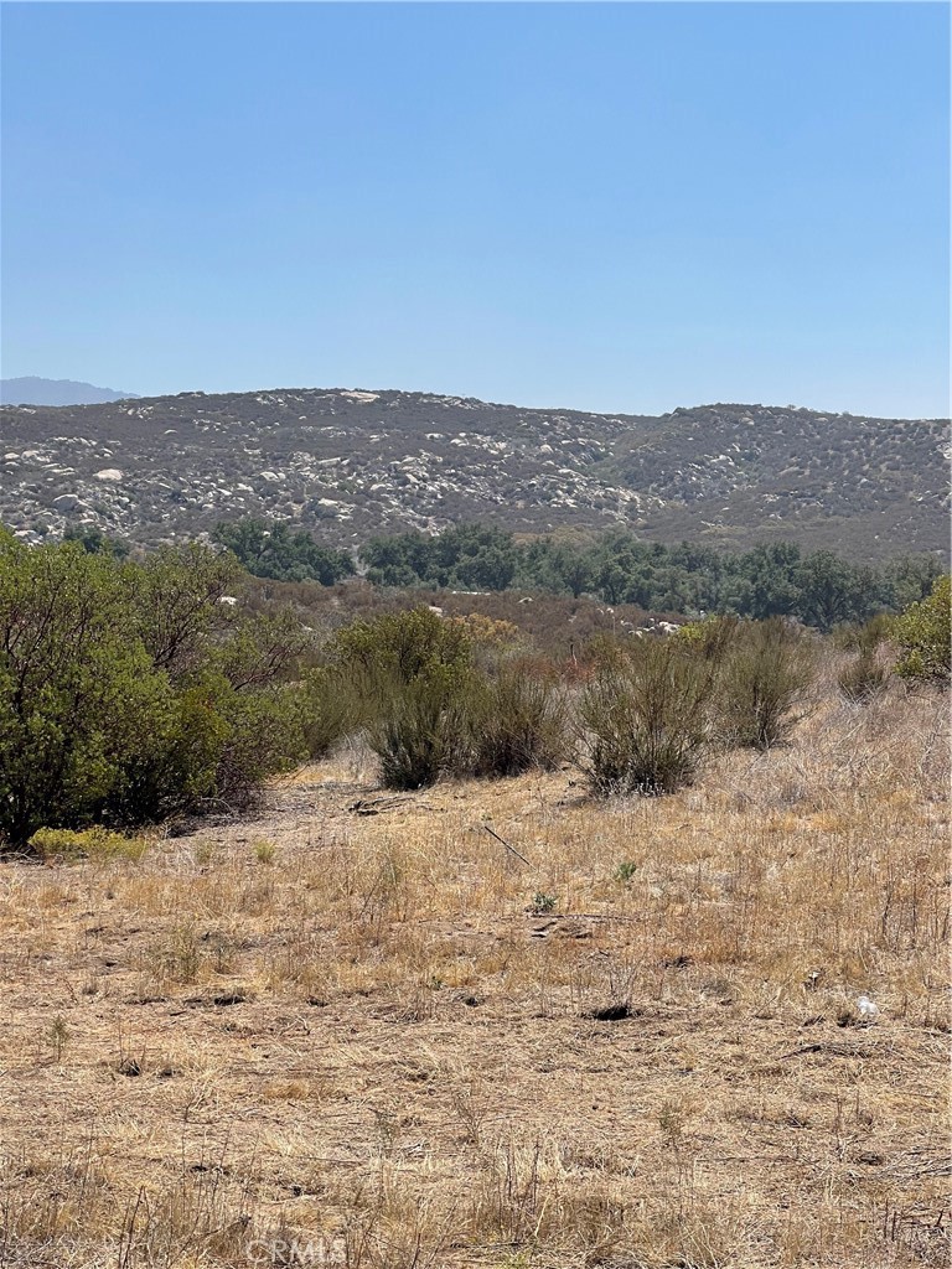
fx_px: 2347
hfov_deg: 22.9
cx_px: 476
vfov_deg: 30.3
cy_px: 634
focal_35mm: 64
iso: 20
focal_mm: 7.5
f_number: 2.2
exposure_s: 1/1647
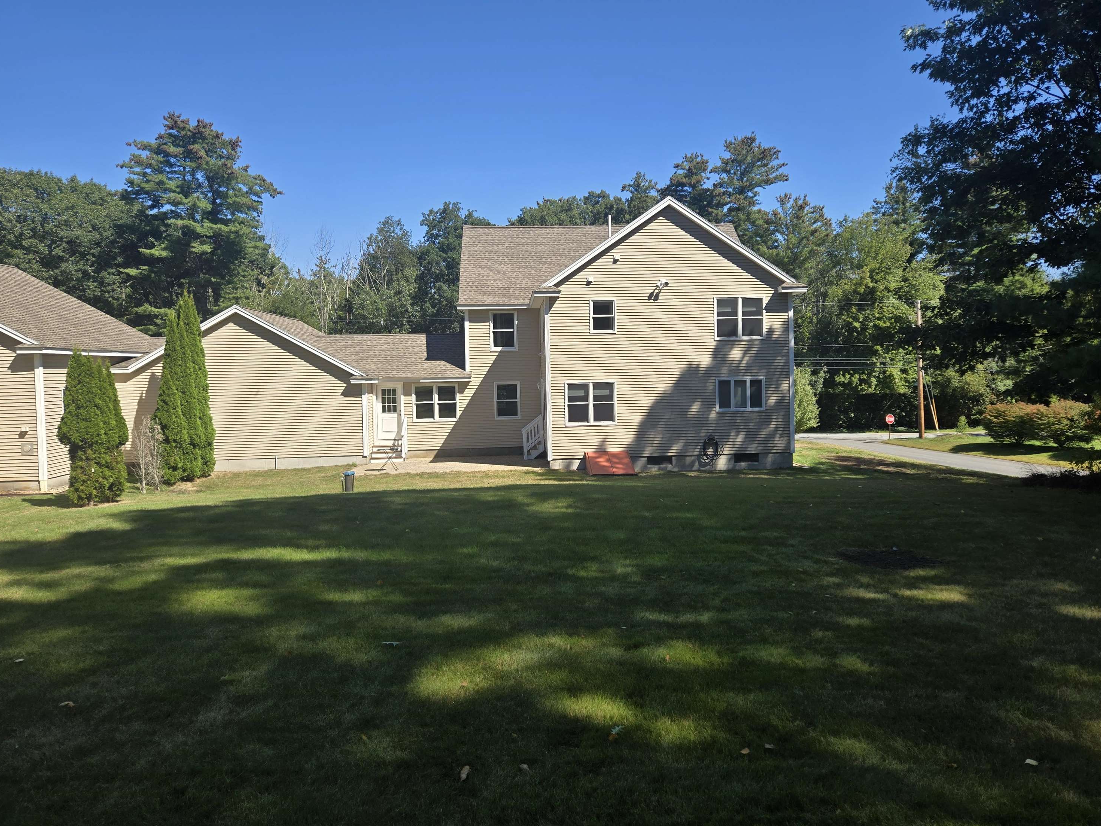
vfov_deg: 56.8
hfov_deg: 71.6
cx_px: 561
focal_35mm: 24
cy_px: 401
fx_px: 763
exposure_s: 1/1011
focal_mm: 5.4
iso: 25
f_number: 1.8
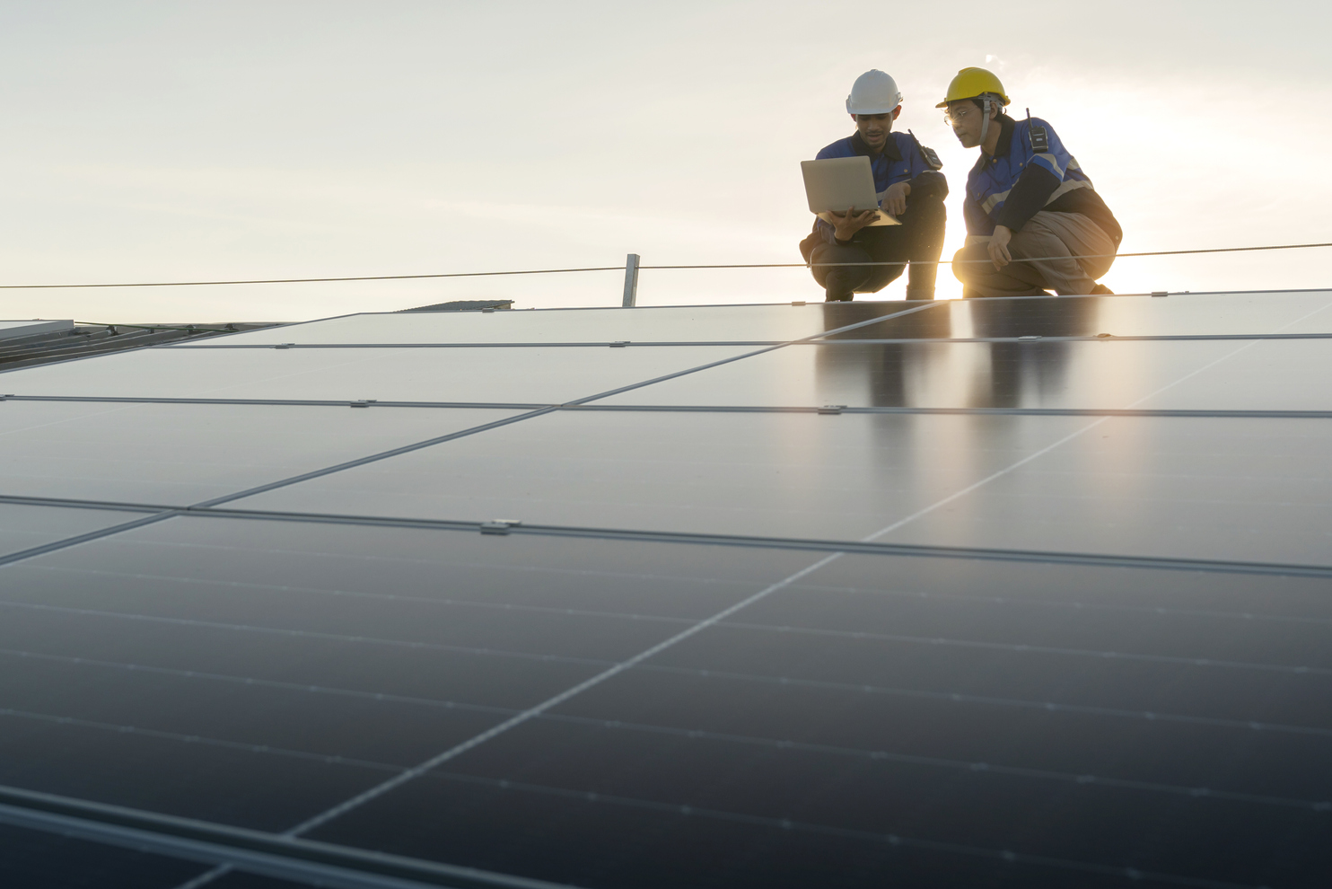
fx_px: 1850
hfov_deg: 39.4
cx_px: 521
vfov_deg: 27.0
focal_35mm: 50
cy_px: 391
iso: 250
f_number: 4.5
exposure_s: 1/1600
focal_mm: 35
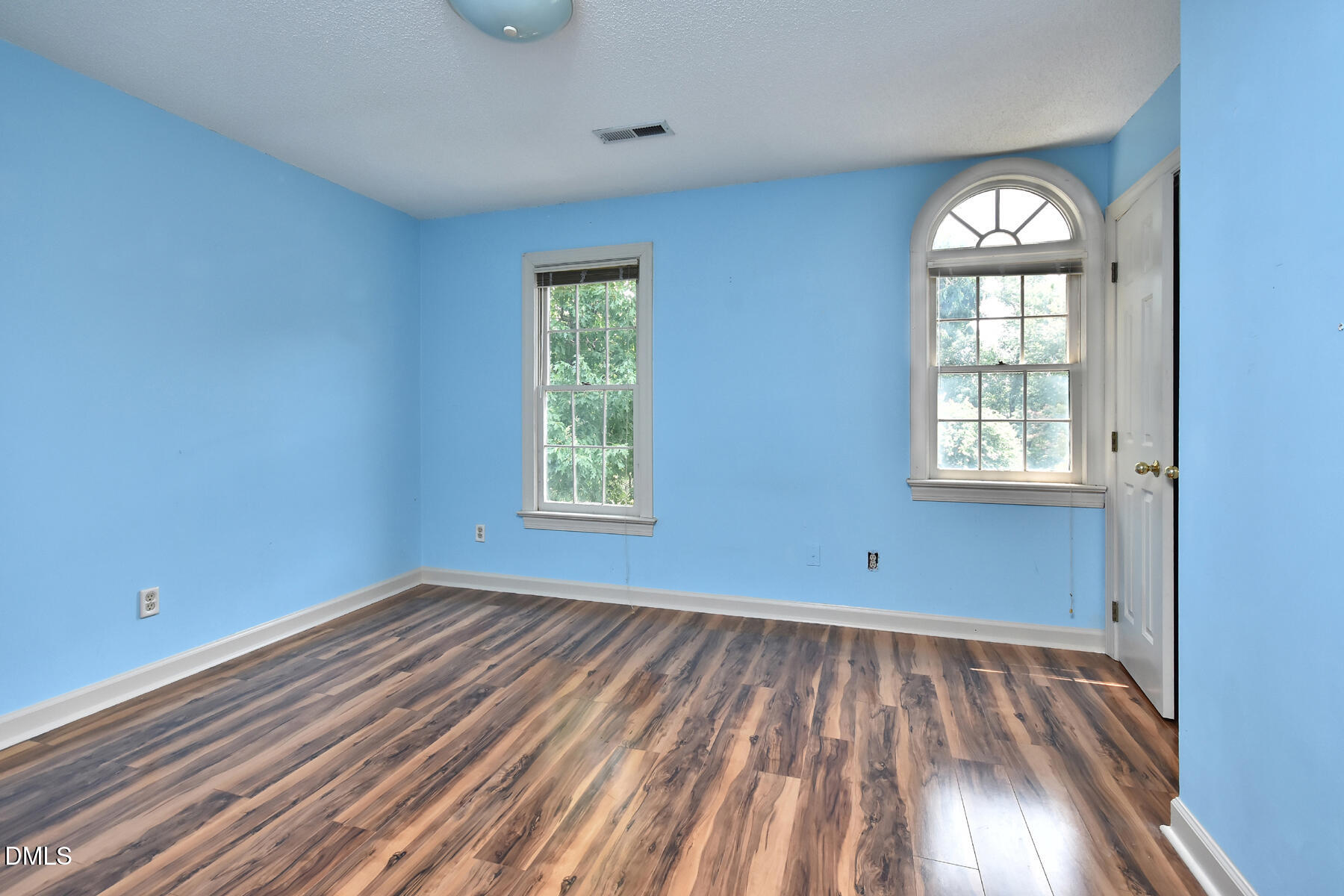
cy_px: 448
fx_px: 560
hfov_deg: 100.4
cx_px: 672
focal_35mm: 15
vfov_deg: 77.3
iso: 400
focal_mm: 10
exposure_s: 1/80
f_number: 8
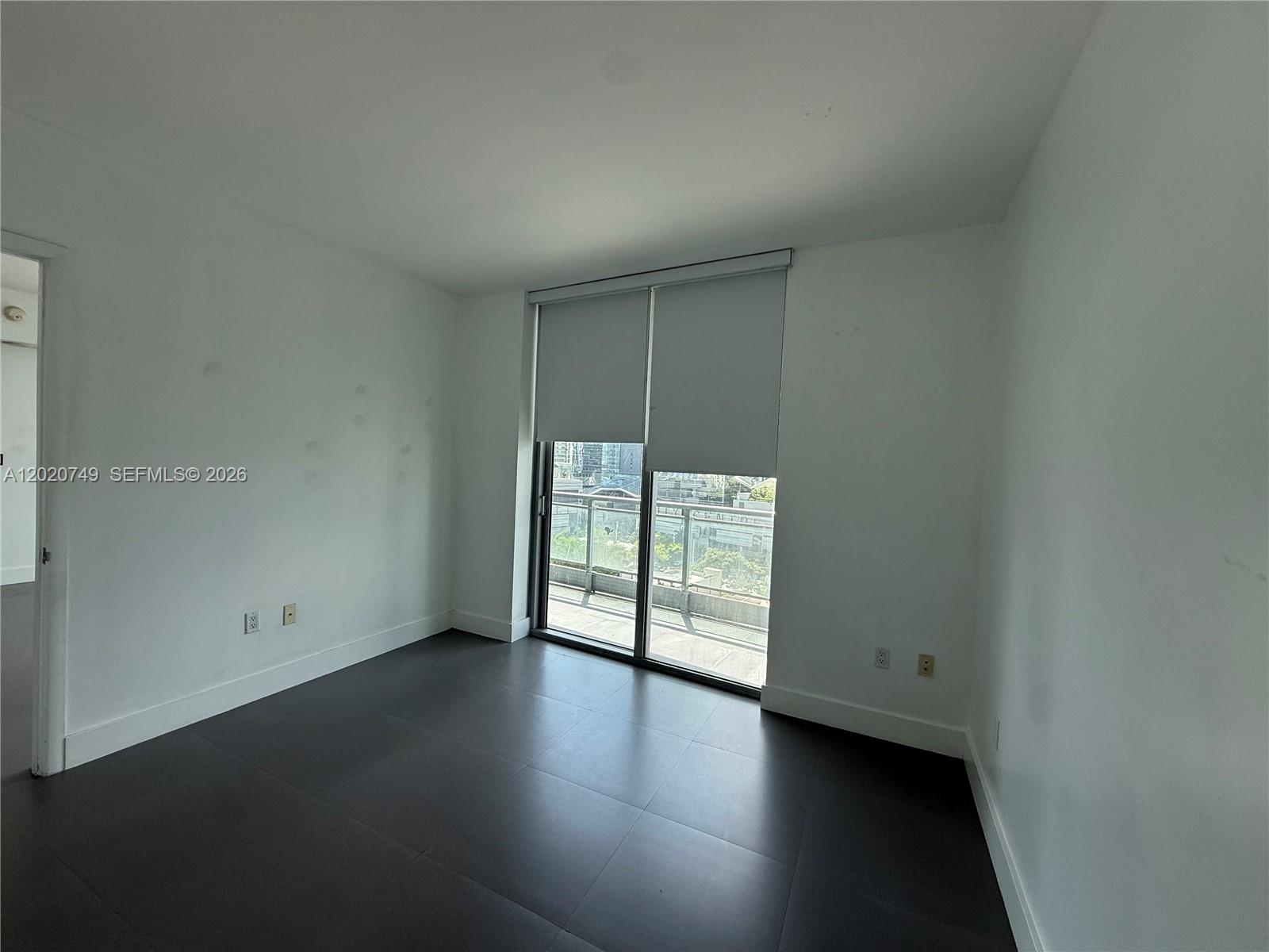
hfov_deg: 102.1
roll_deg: -2.9
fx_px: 513
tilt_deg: -0.7
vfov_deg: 85.7
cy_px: 476
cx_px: 634
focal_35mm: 14
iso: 64
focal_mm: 2.22
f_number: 2.2
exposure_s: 1/326
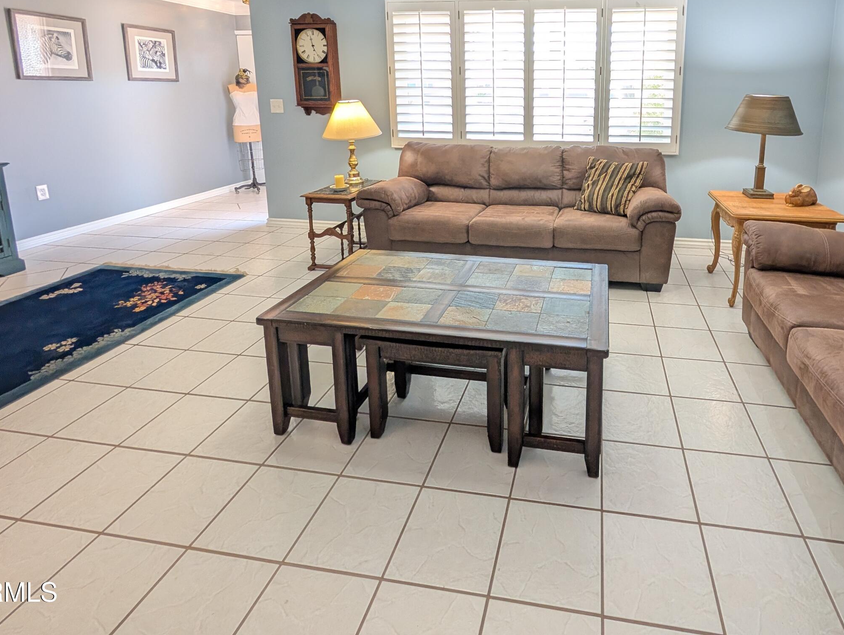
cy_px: 159
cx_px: 531
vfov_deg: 67.2
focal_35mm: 18
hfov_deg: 85.9
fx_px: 439
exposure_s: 1/60
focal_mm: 2.02
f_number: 1.7
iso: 113
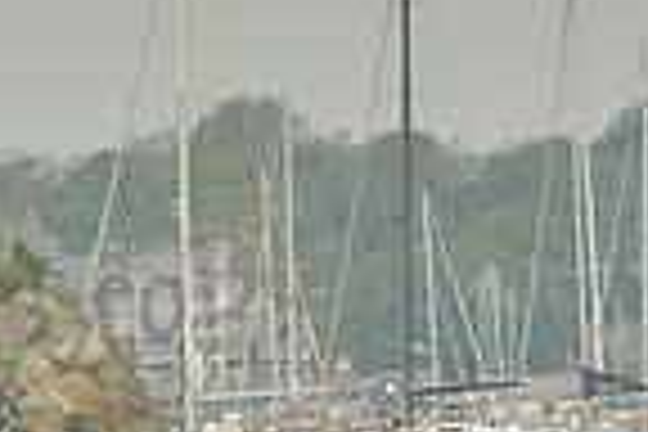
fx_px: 24658
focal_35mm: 1370
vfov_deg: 1.0
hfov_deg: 1.5
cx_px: -324
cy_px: 115
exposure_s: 1/1250
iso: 280
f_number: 7.1
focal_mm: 340
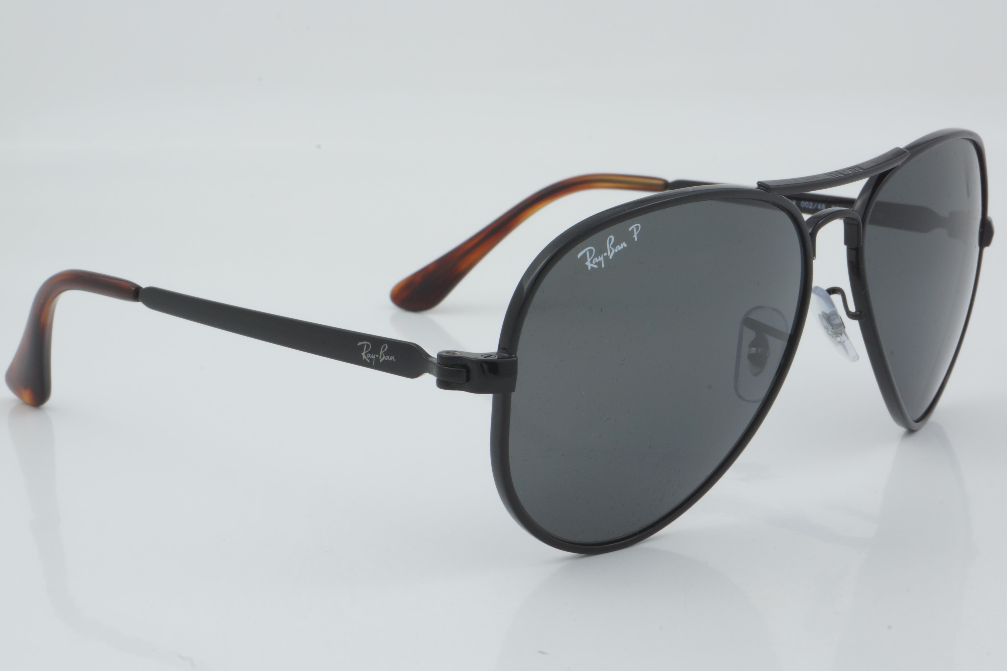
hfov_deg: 27.0
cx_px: 504
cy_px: 336
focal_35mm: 75
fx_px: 2098
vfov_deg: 18.2
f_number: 29
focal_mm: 50
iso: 100
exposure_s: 1/4
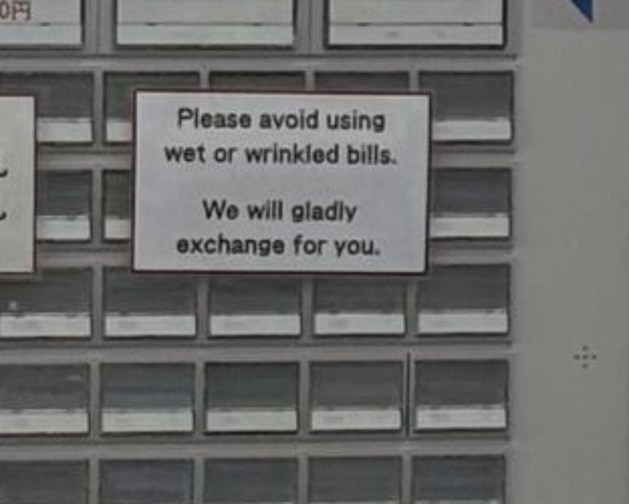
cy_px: 784
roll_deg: +1.3
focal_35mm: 384
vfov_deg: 4.0
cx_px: -46
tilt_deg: -7.9
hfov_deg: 5.0
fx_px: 7153
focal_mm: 6.76
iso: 64
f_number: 1.78
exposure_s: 1/1055
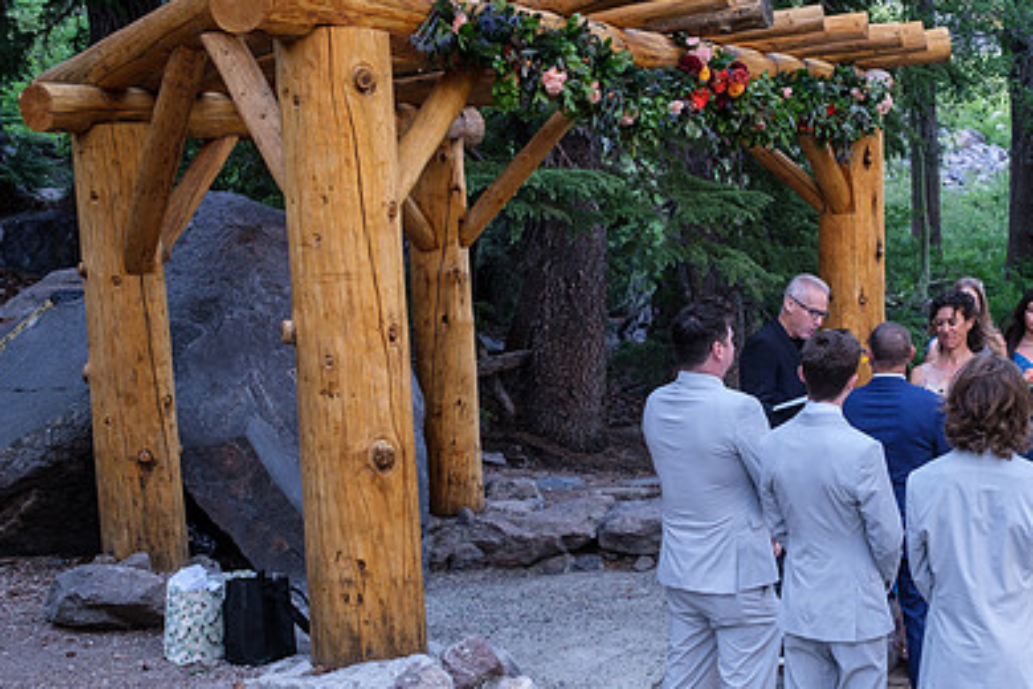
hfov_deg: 37.5
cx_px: 731
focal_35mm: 52
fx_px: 1492
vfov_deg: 26.0
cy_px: 401
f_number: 3.6
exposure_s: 1/100
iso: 160
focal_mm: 23
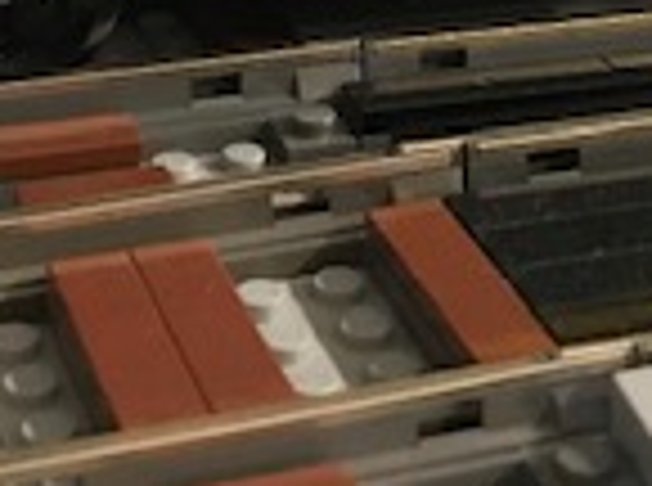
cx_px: 355
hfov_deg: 15.9
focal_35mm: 124
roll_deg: -0.4
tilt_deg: -10.4
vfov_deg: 11.0
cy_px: -428
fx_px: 2330
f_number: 1.8
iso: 100
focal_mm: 3.99
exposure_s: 1/6
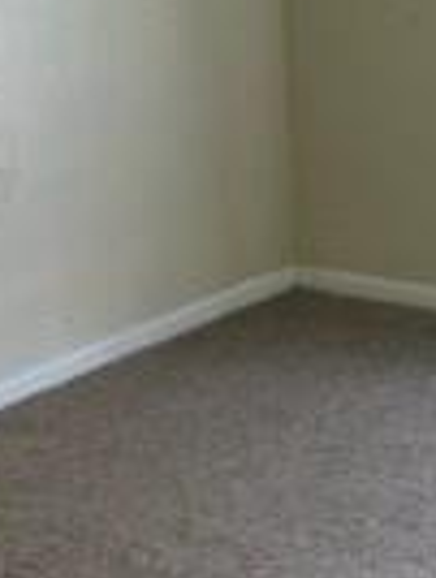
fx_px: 2076
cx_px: 730
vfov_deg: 15.7
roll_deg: -1.0
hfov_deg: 11.3
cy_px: 65
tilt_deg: -11.3
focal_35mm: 124
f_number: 1.5
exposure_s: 1/121
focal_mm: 5.7
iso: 64
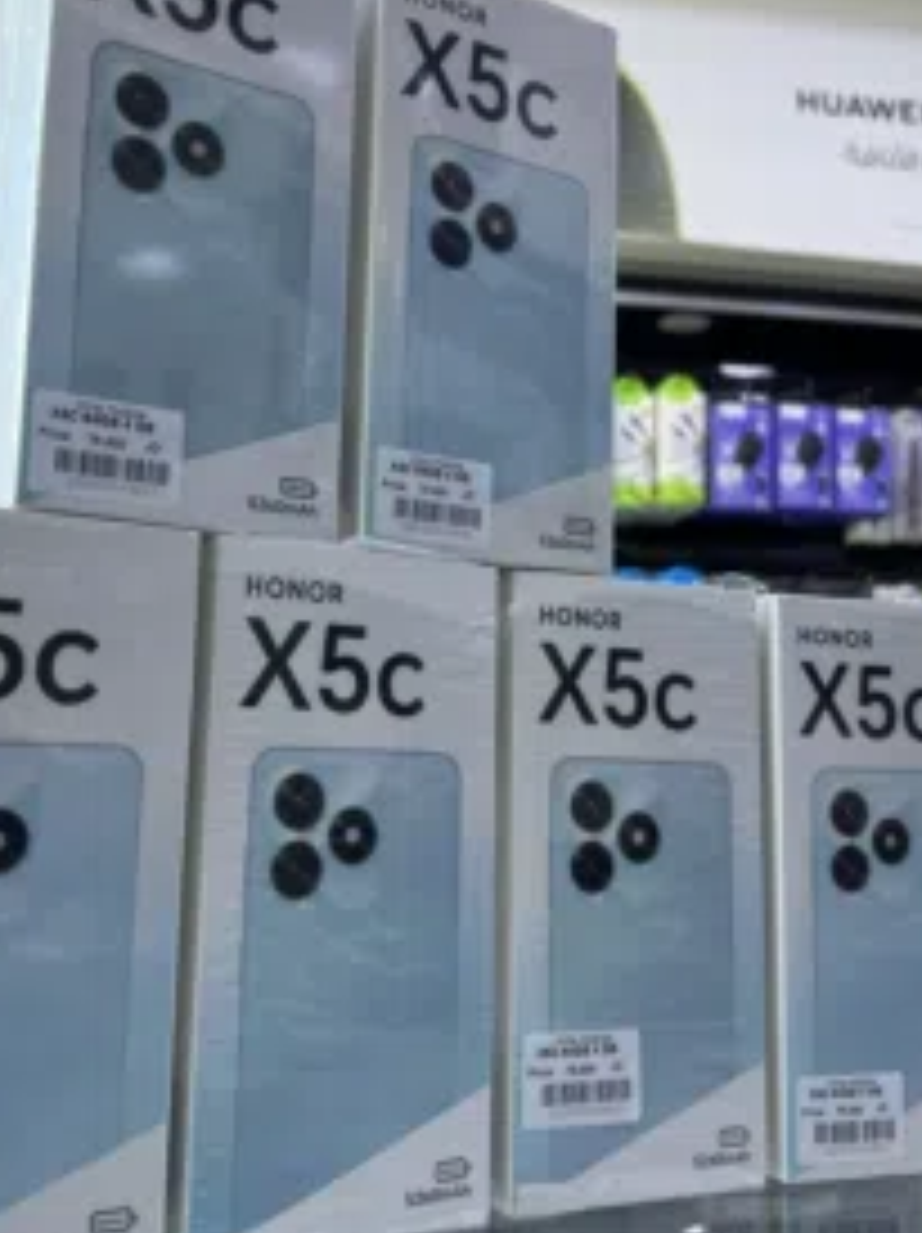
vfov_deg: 48.9
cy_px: 549
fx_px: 1352
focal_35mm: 38
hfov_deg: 37.6
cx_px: 396
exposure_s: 1/316
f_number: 1.5
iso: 50
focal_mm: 5.7
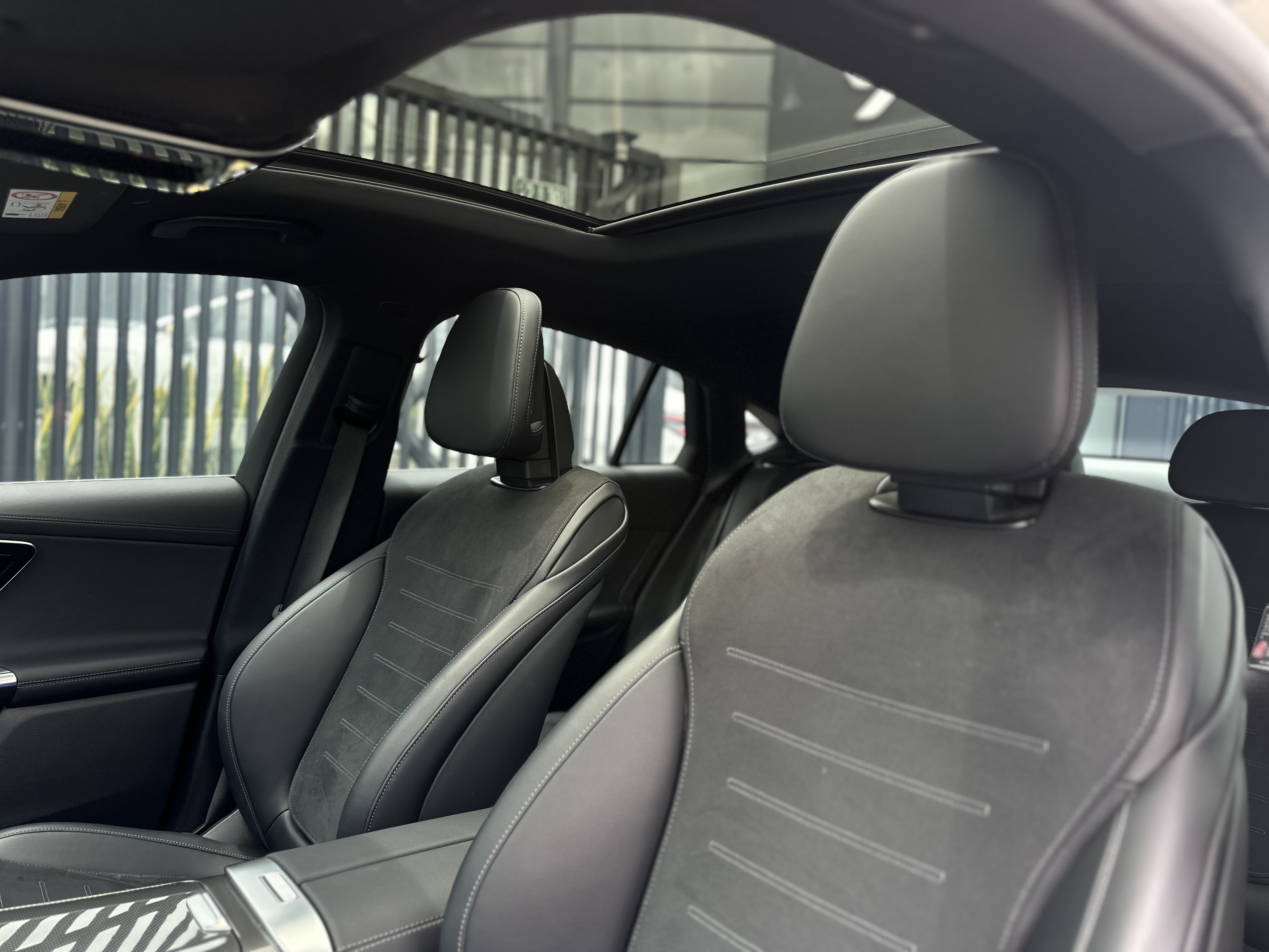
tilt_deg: -3.1
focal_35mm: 24
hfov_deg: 71.6
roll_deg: -4.7
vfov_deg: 56.8
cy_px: 476
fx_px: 880
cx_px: 634
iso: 80
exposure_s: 1/218
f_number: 1.78
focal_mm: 6.86
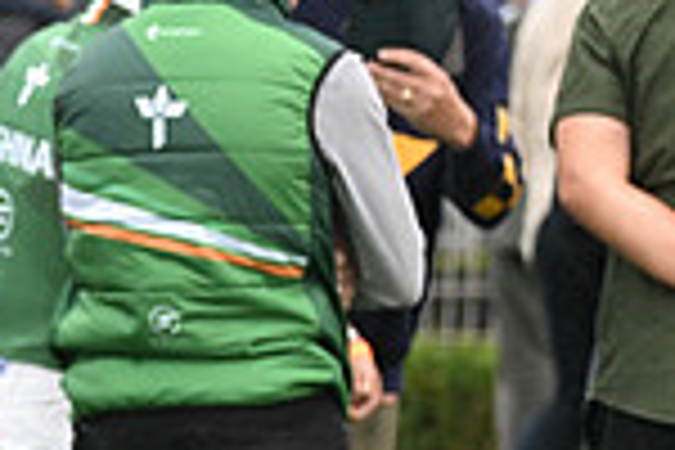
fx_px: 7406
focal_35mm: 395
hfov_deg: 5.1
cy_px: 556
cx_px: -598
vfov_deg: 3.5
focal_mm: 102
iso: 1000
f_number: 3.5
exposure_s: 1/640
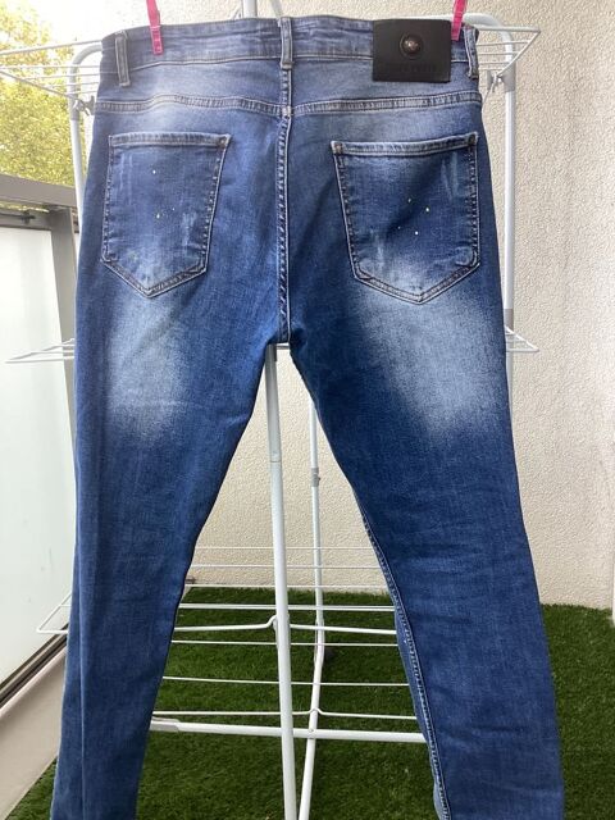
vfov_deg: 58.4
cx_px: 308
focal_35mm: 31
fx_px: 734
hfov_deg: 45.4
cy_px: 410
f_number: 2.4
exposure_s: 1/120
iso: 80
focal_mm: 3.3
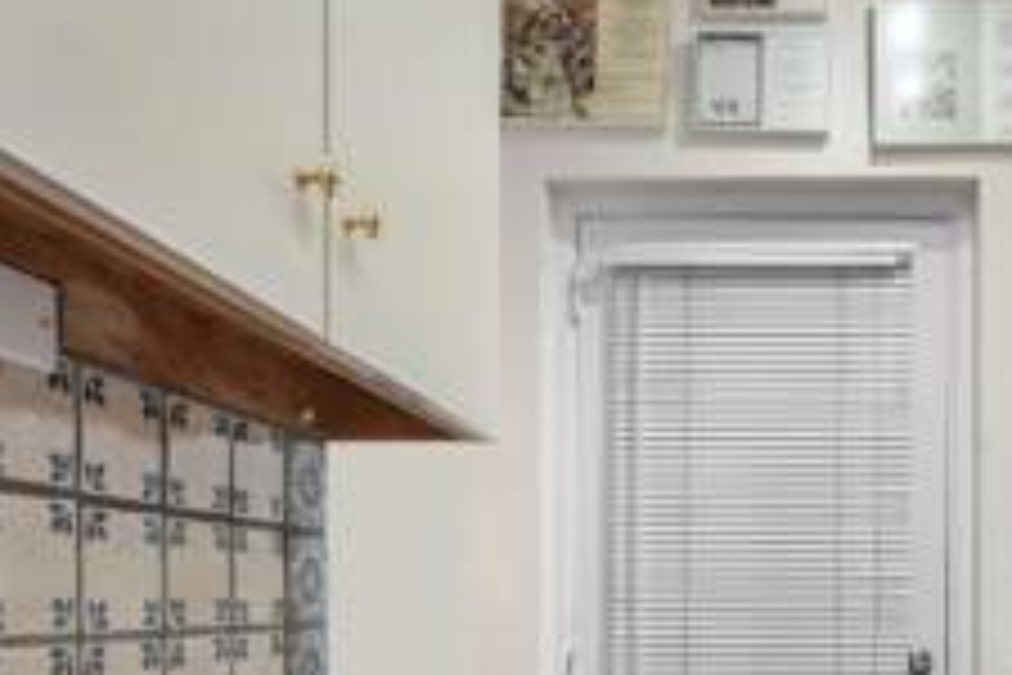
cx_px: 859
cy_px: 670
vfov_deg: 36.2
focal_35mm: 33
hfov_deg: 52.3
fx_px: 923
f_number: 10
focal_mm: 15.4
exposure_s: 1/5
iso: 160
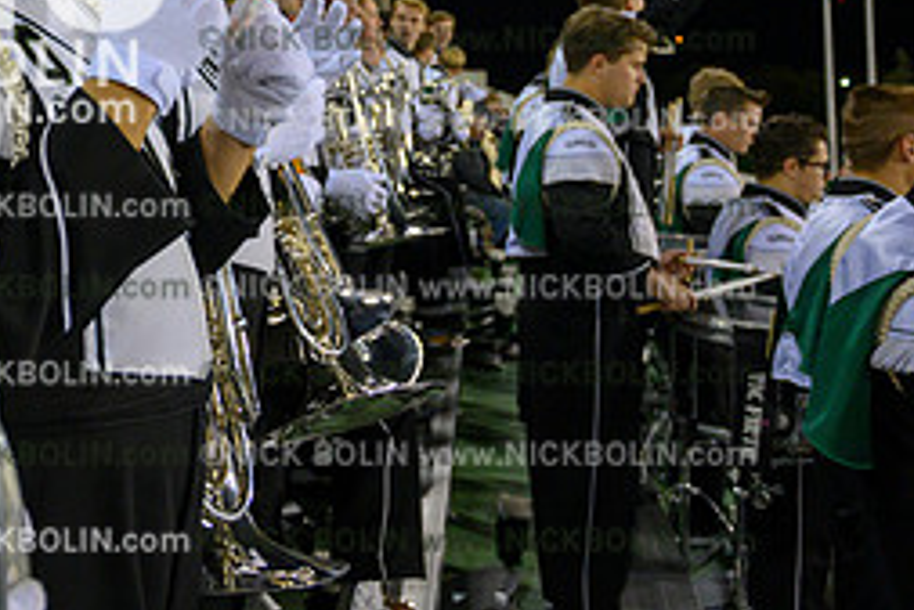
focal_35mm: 55
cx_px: -90
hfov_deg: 32.0
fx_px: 1397
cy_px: -45
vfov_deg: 23.3
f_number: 4
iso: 2000
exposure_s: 1/250
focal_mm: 24
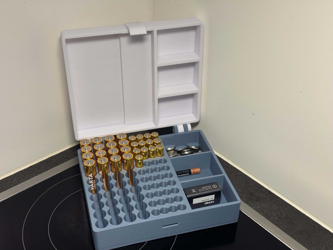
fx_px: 462
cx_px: 166
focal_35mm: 48
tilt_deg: -36.5
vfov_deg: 30.3
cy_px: 125
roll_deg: -1.5
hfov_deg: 39.7
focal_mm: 6.76
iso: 100
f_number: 1.78
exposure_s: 1/50
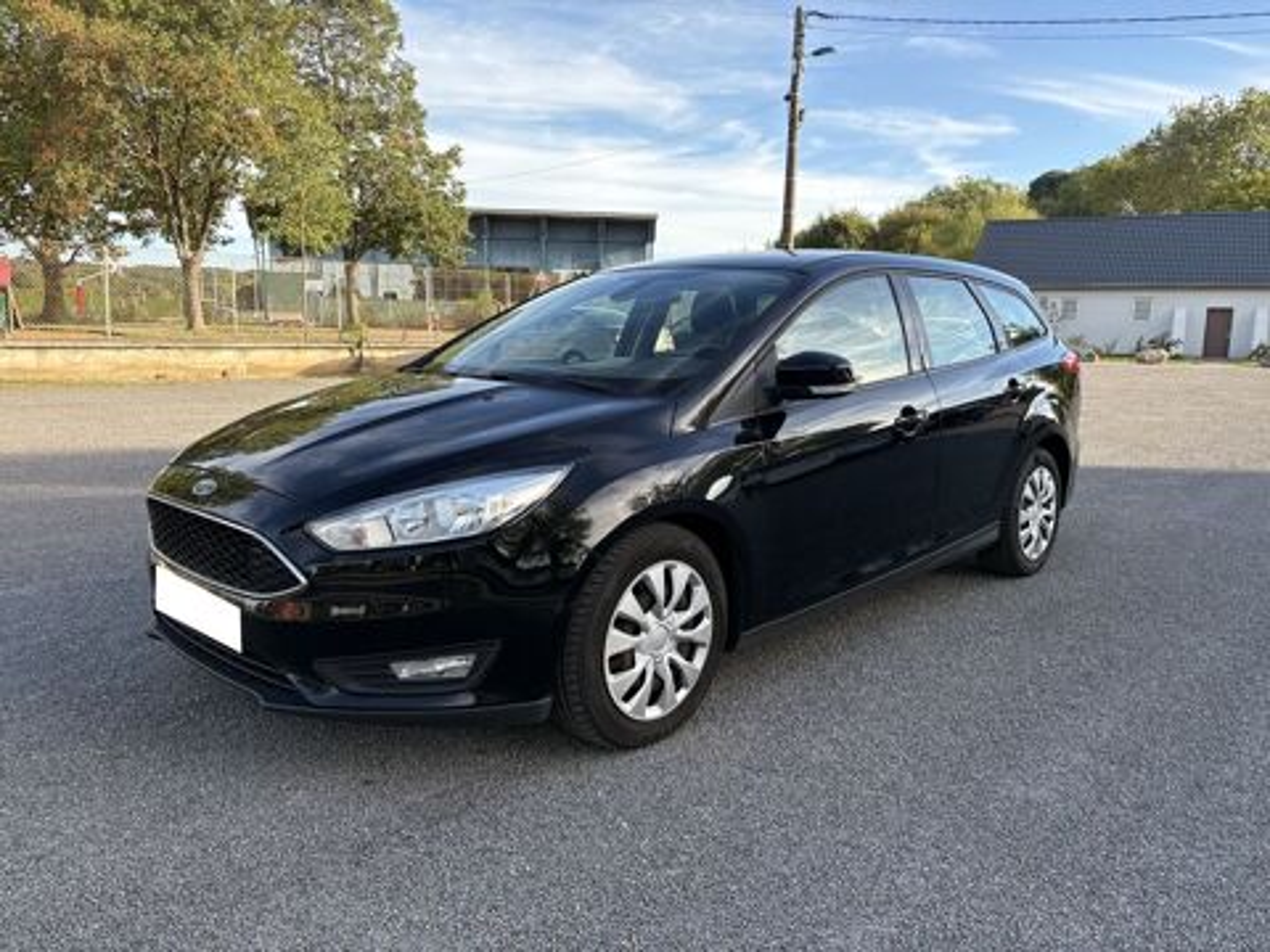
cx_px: 635
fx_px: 954
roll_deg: -0.7
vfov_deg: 53.1
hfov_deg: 67.3
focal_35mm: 26
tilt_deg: -8.4
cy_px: 476
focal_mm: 5.96
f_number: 1.6
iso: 64
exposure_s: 1/756
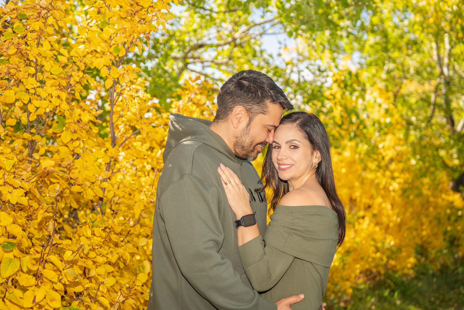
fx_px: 696
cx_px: 232
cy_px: 155
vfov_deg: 25.1
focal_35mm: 54
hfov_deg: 36.9
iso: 500
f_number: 2.8
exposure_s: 1/2500
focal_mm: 54
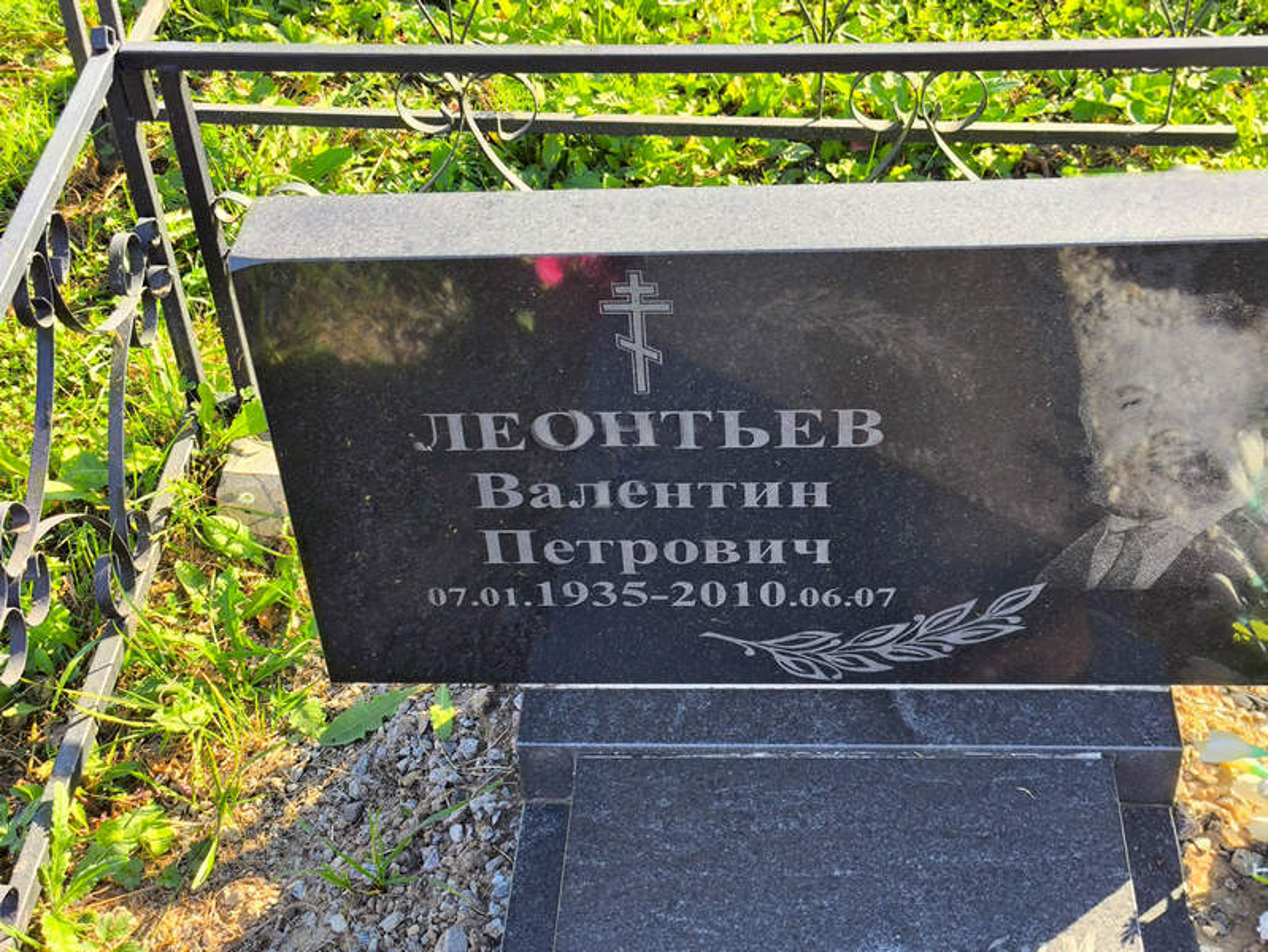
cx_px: 634
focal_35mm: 50
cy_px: 476
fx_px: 1832
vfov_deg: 29.1
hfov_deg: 38.2
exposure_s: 1/266
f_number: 1.7
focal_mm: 4.71
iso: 50
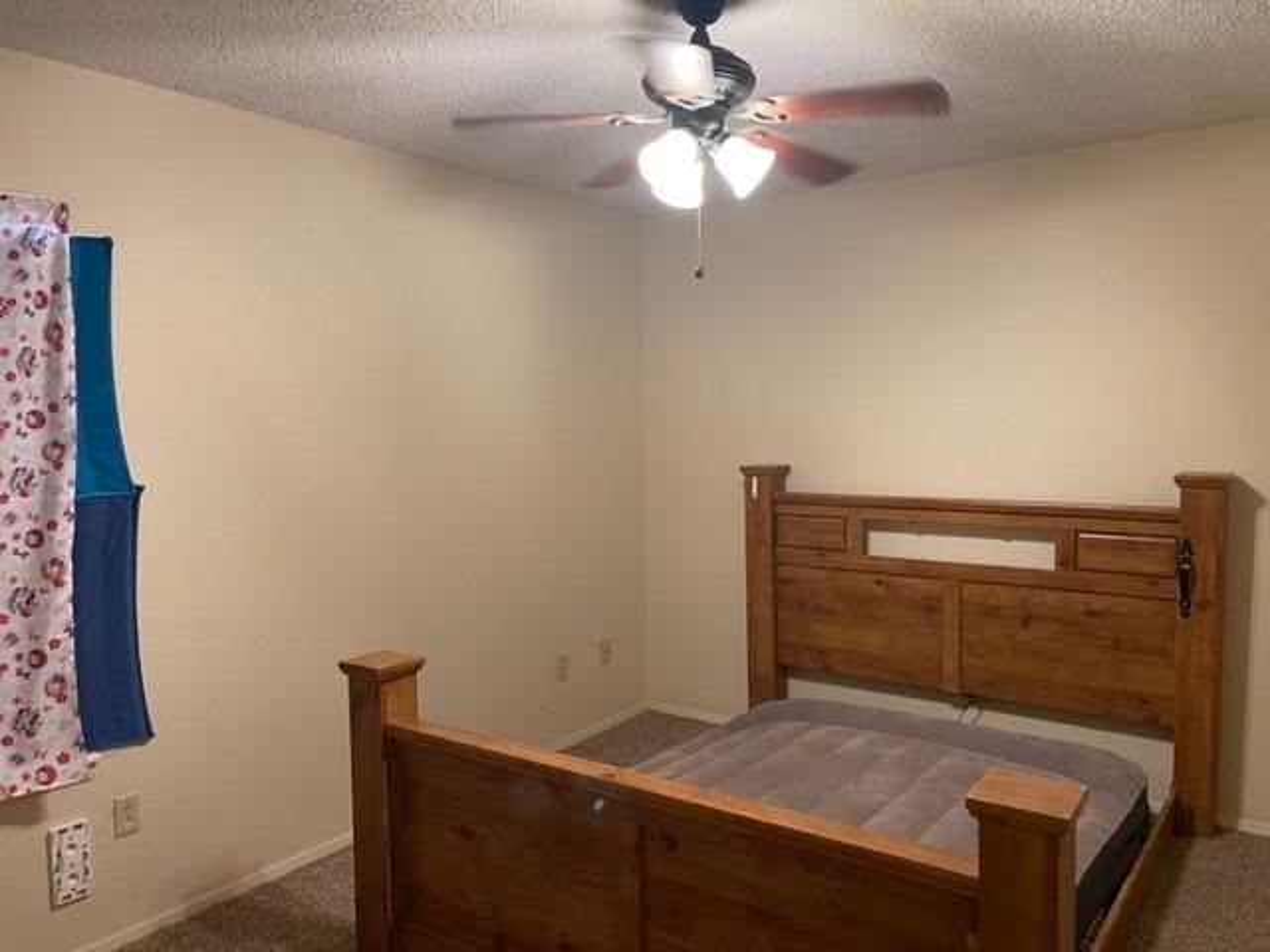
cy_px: 476
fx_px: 954
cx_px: 635
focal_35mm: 26
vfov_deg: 53.1
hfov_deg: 67.3
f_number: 1.6
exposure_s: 1/60
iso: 320
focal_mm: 5.1
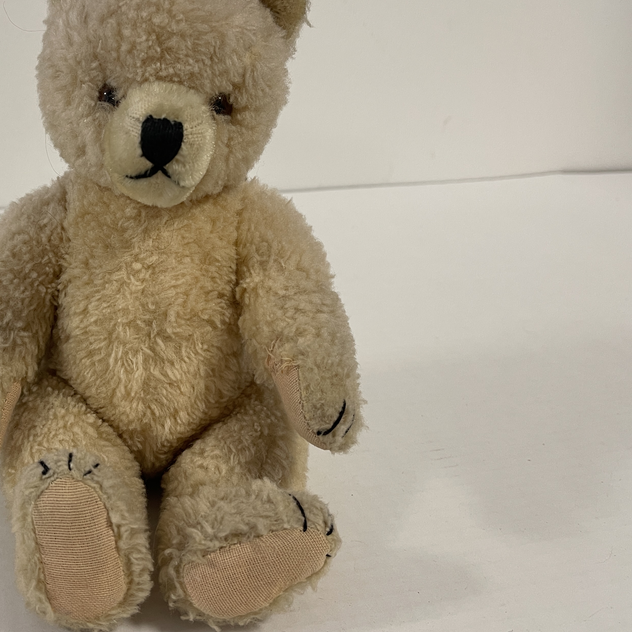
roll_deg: -0.3
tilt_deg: -19.5
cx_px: 150
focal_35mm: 36
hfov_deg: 44.4
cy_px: 272
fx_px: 744
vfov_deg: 45.9
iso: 80
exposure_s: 1/50
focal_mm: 5.1
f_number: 1.6
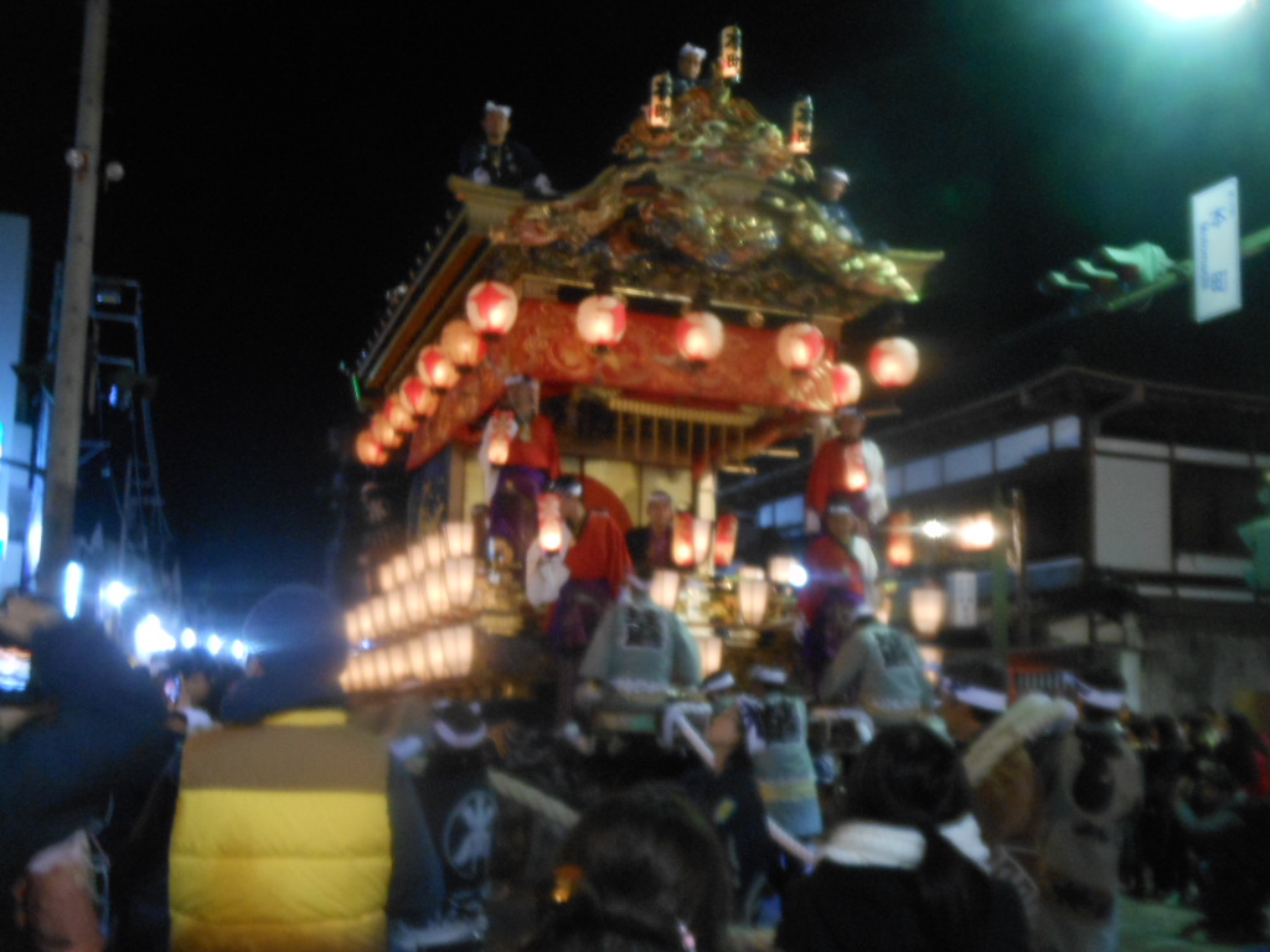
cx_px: 635
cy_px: 476
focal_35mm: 38
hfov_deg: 49.0
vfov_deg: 37.7
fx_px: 1394
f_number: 3.6
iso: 400
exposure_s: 1/5
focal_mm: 6.8
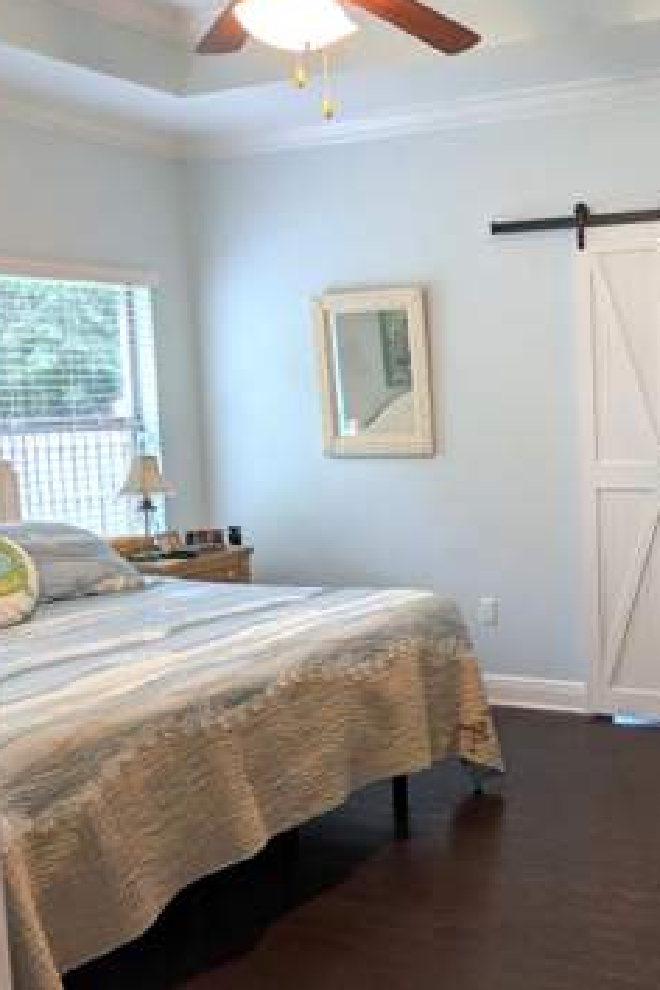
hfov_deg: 32.7
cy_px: 491
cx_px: 635
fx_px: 1045
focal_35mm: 38
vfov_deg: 50.7
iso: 45
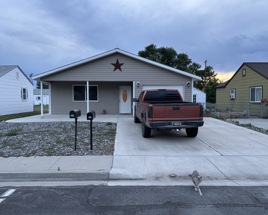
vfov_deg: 51.5
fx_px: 222
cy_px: 108
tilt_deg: -2.8
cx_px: 129
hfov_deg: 62.2
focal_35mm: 28
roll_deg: +0.2
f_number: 1.6
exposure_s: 1/76
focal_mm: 5.96
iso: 125
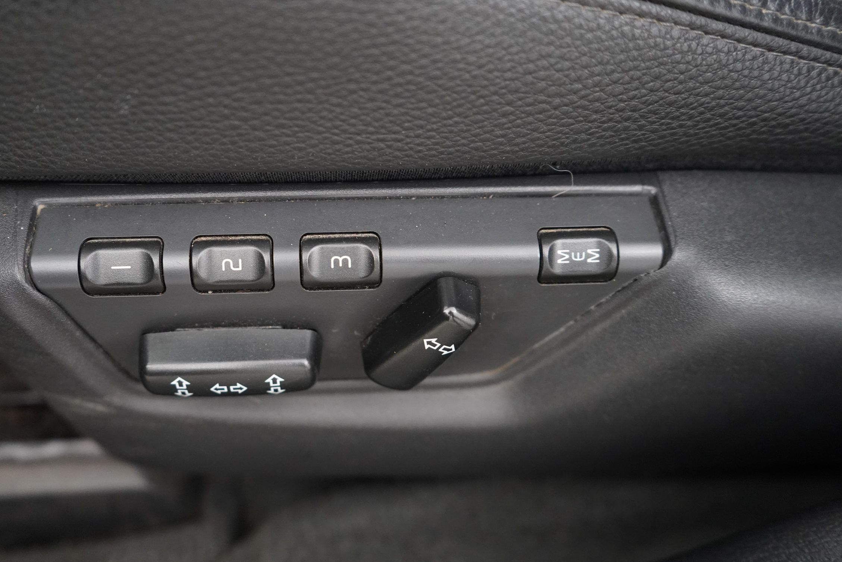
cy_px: 305
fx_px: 725
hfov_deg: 60.1
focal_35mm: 31
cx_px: 377
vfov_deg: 42.3
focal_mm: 28
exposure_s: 1/60
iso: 5000
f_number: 3.5
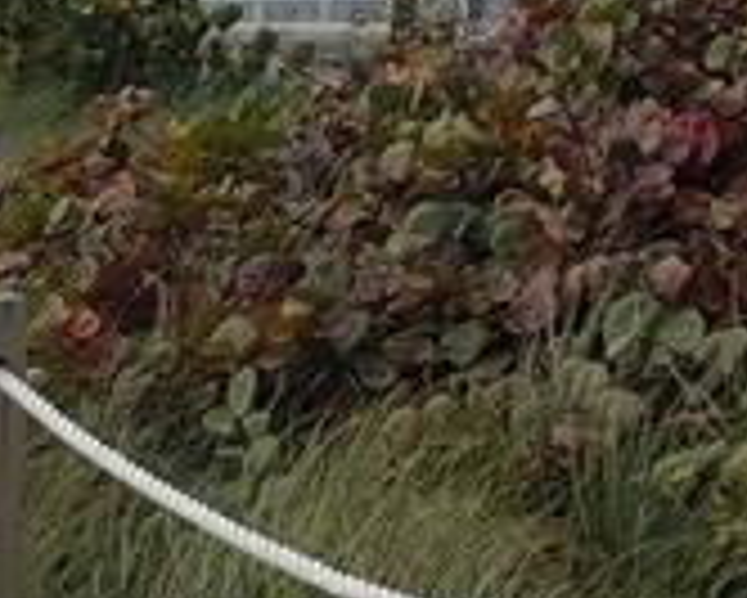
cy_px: -472
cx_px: 639
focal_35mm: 122
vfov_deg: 11.7
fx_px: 2699
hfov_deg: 15.6
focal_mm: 4.3
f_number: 2.4
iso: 50
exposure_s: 1/2655
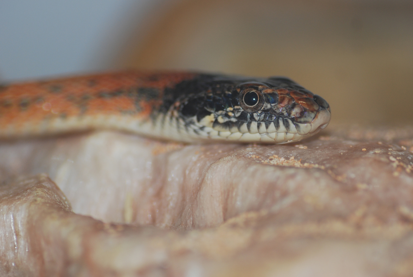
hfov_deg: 15.2
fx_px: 1551
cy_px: 138
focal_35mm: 135
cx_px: 206
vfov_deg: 10.2
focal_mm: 90
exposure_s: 1/60
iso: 200
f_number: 3.8
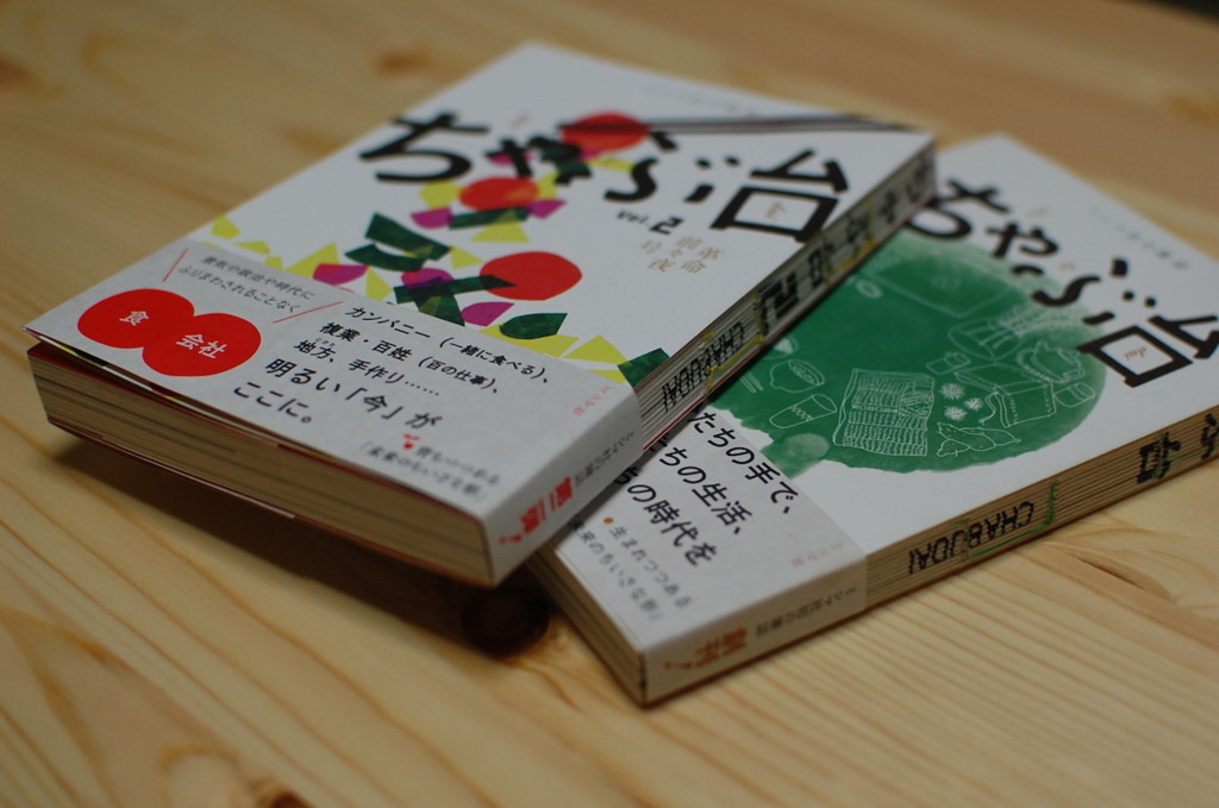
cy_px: 404
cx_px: 610
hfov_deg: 37.9
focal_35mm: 52
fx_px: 1775
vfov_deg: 25.7
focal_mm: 35
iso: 400
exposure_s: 1/125
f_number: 2.8
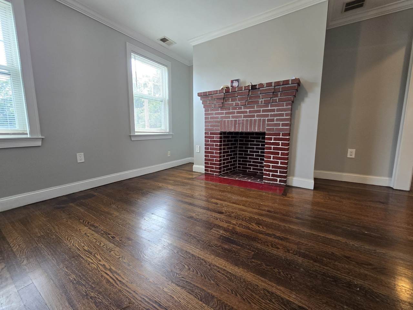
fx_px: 155
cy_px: 155
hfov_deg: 106.2
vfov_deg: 89.9
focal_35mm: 13
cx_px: 206
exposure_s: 1/60
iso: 100
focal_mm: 2.2
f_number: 2.2
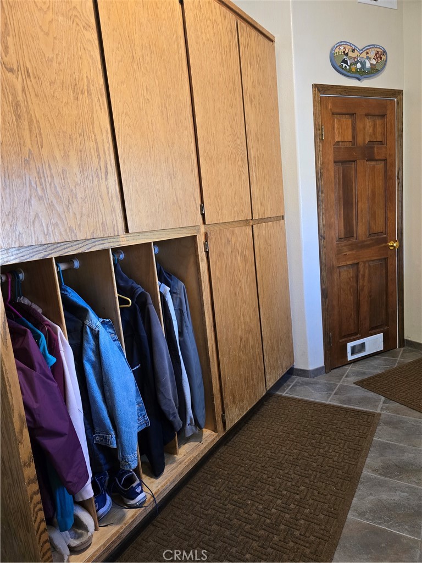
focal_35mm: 23
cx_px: 211
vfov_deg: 73.9
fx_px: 374
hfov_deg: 58.9
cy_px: 282
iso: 500
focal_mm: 6.3
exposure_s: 1/120
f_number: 1.7
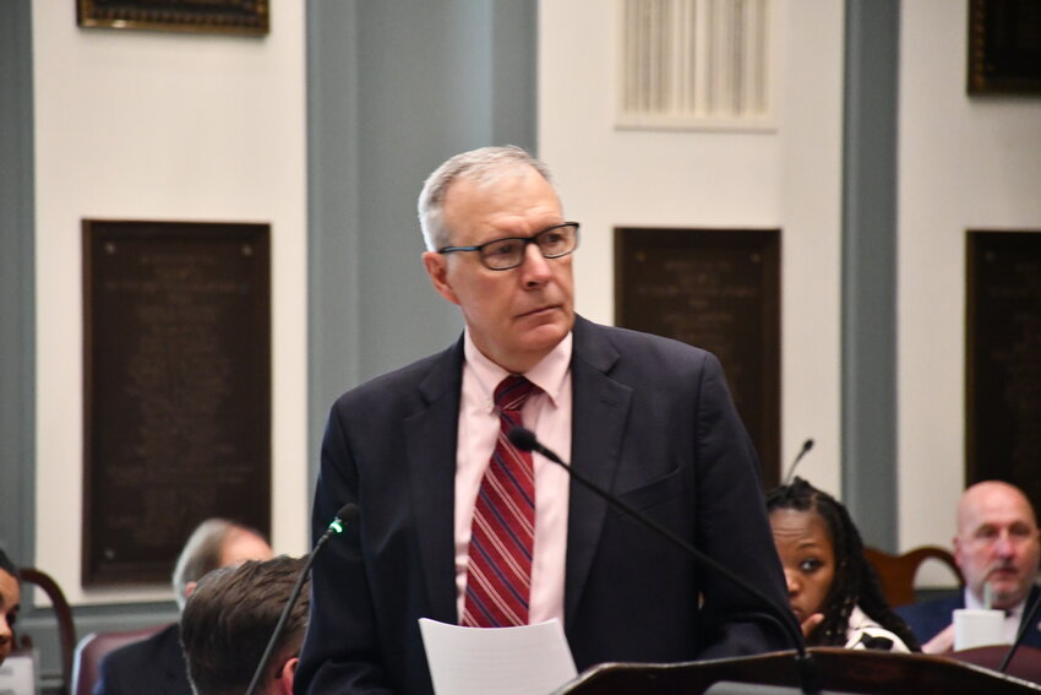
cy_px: 348
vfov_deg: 6.5
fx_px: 6073
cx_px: 520
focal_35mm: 210
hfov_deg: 9.8
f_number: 5.6
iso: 7200
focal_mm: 140
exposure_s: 1/125
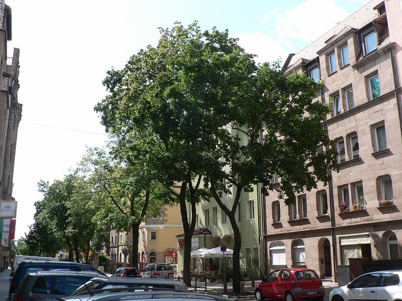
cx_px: 201
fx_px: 418
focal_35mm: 36
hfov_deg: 51.4
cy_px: 150
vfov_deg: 39.7
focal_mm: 6
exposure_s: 1/320
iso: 80
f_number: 4
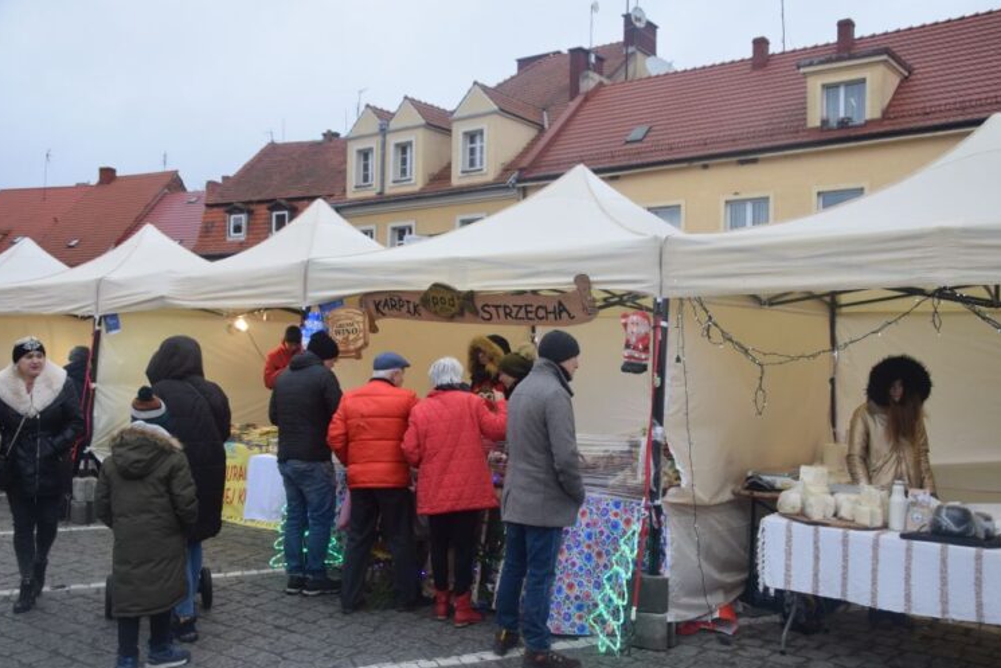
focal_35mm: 34
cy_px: 333
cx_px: 503
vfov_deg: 38.9
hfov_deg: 55.8
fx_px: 946
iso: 400
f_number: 6.3
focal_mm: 22
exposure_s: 1/125
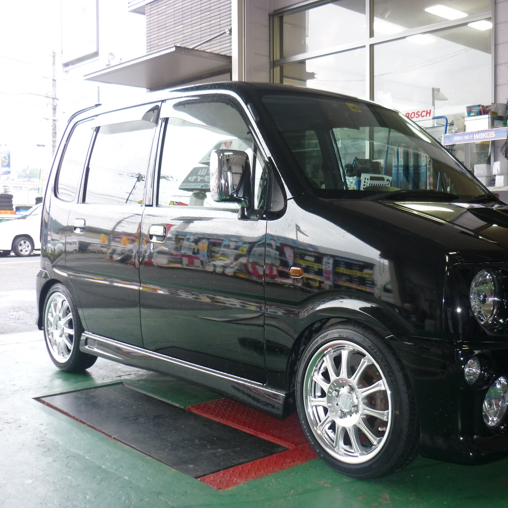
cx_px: 326
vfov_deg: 42.8
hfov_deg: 42.4
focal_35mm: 39
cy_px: 254
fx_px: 648
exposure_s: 1/30
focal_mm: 5.5
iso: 125
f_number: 2.8
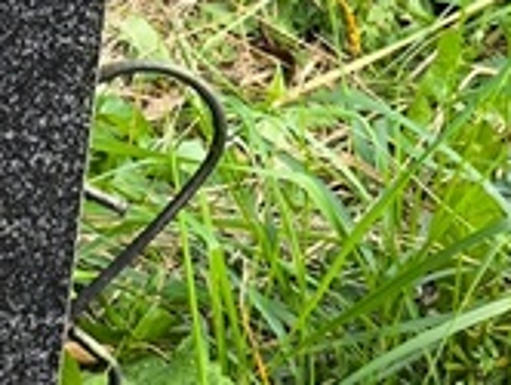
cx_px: -460
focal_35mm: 240
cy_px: 403
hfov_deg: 7.9
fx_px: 3548
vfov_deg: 6.2
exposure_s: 1/120
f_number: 1.7
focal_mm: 4.71
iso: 64
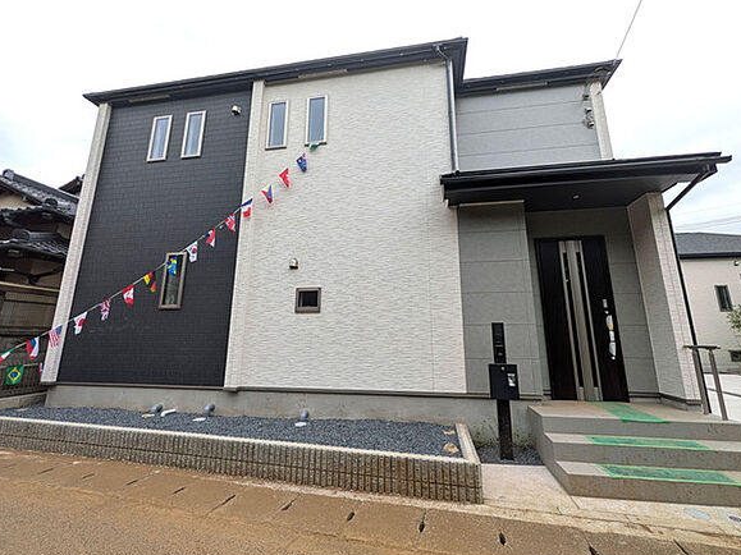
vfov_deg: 81.7
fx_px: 321
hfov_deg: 98.2
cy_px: 273
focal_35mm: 15
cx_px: 376
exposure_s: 1/469
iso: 50
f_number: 2.2
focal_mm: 1.83
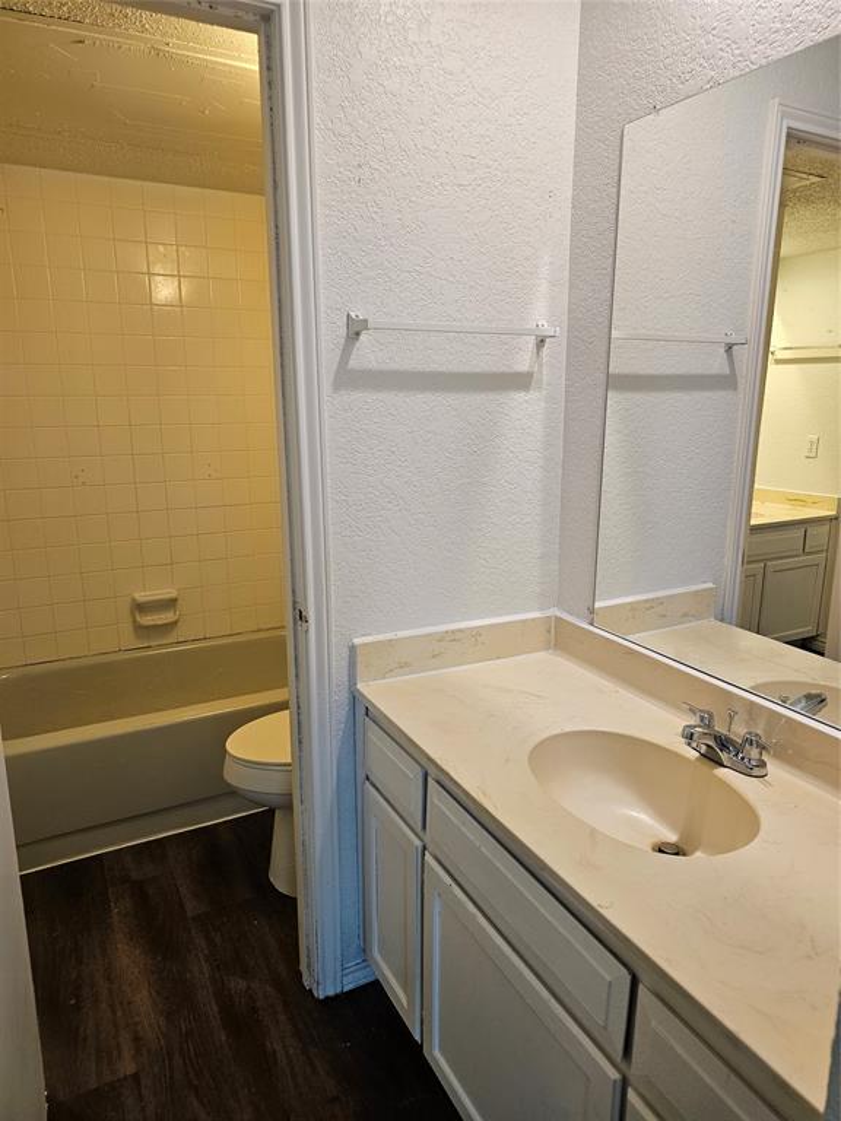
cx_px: 420
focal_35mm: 23
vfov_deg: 73.9
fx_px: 745
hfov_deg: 58.9
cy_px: 560
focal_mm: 6.3
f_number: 1.7
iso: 200
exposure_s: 1/120
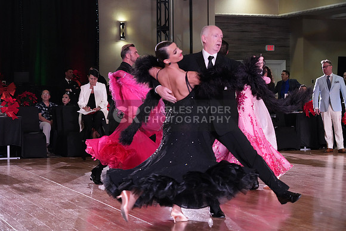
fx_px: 846
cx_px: 173
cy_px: 116
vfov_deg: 15.5
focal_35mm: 88
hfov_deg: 23.1
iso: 5000
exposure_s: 1/320
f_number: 5.6
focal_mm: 88
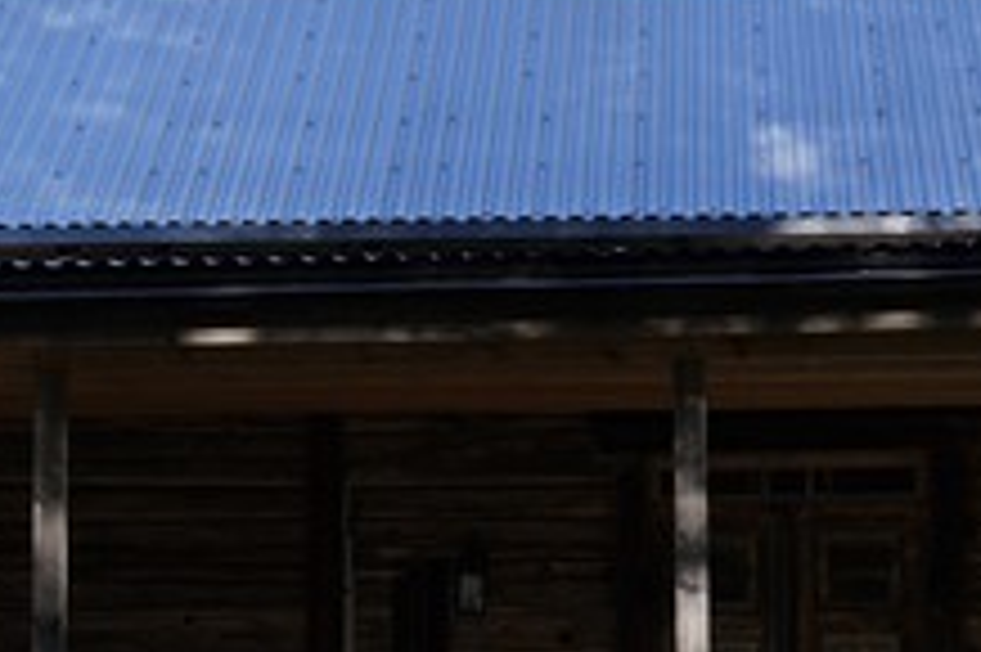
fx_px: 4273
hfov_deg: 13.0
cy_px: 420
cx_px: 184
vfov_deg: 8.7
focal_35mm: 157
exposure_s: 1/200
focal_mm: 42.8
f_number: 2.8
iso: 100
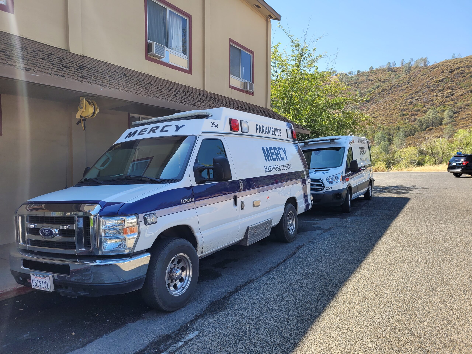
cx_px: 236
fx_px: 355
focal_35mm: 26
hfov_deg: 67.3
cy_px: 177
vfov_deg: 53.1
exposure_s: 1/949
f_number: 1.8
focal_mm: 5.4
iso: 40
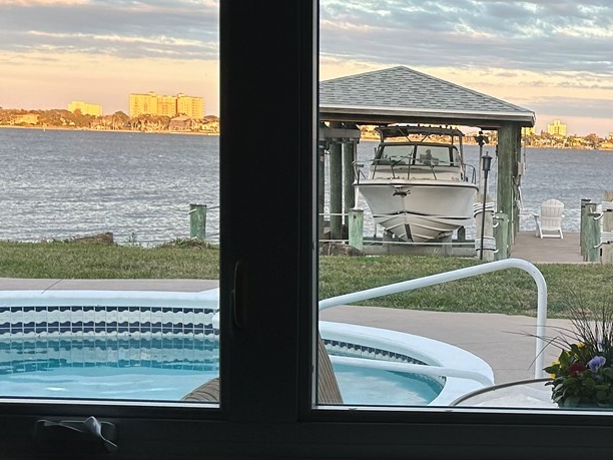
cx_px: 645
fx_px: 1204
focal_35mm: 68
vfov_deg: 21.6
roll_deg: -1.7
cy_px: 263
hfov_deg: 26.7
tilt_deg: -6.3
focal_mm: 5.7
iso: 40
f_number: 1.5
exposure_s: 1/282
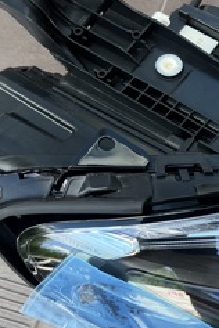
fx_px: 666
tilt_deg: -77.1
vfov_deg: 27.7
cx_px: 299
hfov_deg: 17.3
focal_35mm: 73
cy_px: 164
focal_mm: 5.7
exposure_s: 1/326
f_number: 1.5
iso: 50
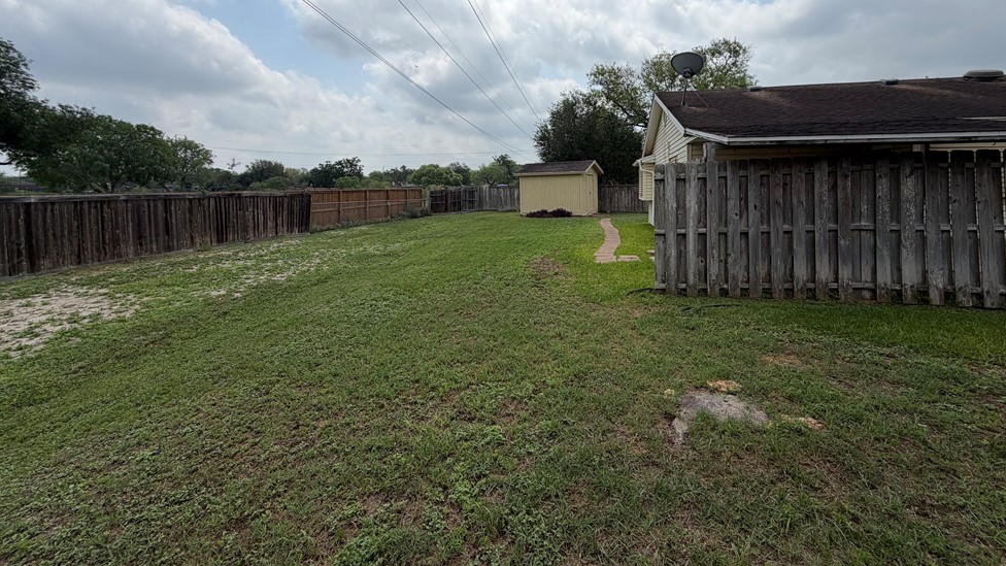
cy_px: 198
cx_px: 510
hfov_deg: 99.4
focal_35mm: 16
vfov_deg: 65.6
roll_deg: +0.8
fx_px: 427
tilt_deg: -1.6
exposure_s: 1/1795
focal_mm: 2.22
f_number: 2.2
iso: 20
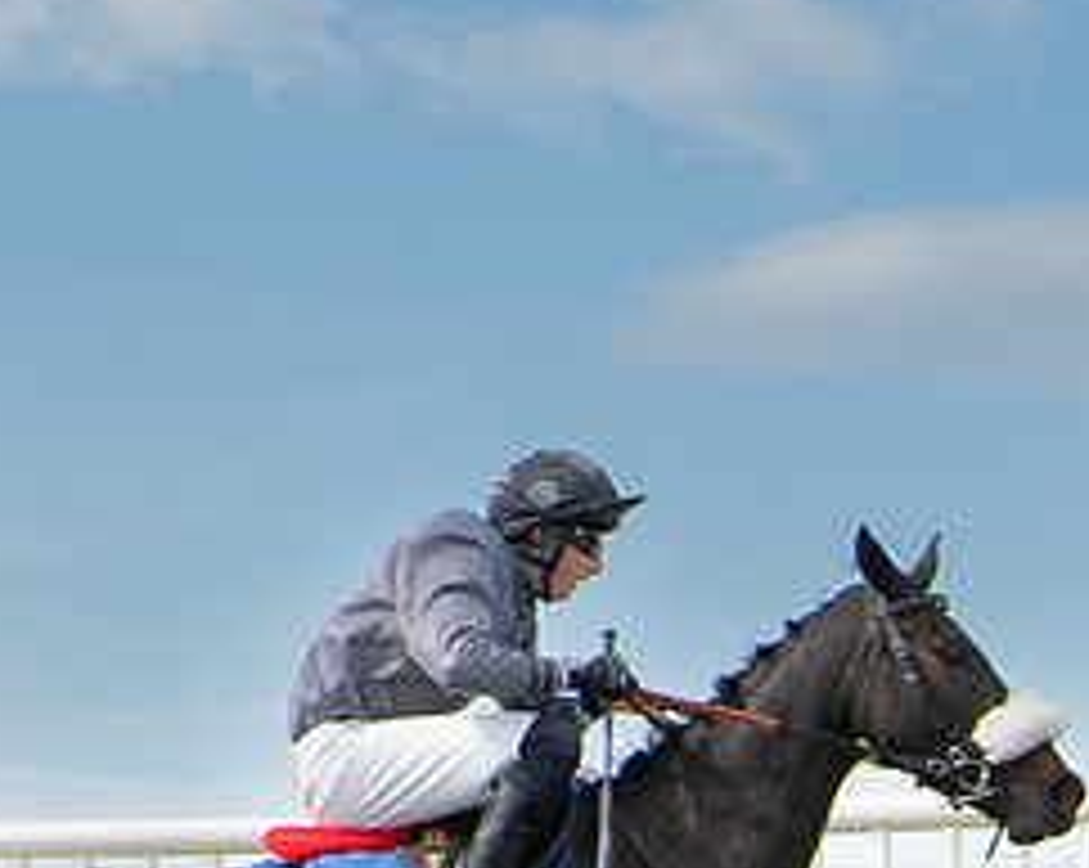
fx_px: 4957
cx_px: 62
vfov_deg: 9.9
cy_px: 25
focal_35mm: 154
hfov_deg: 12.4
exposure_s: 1/1100
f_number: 8
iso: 800
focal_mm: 20
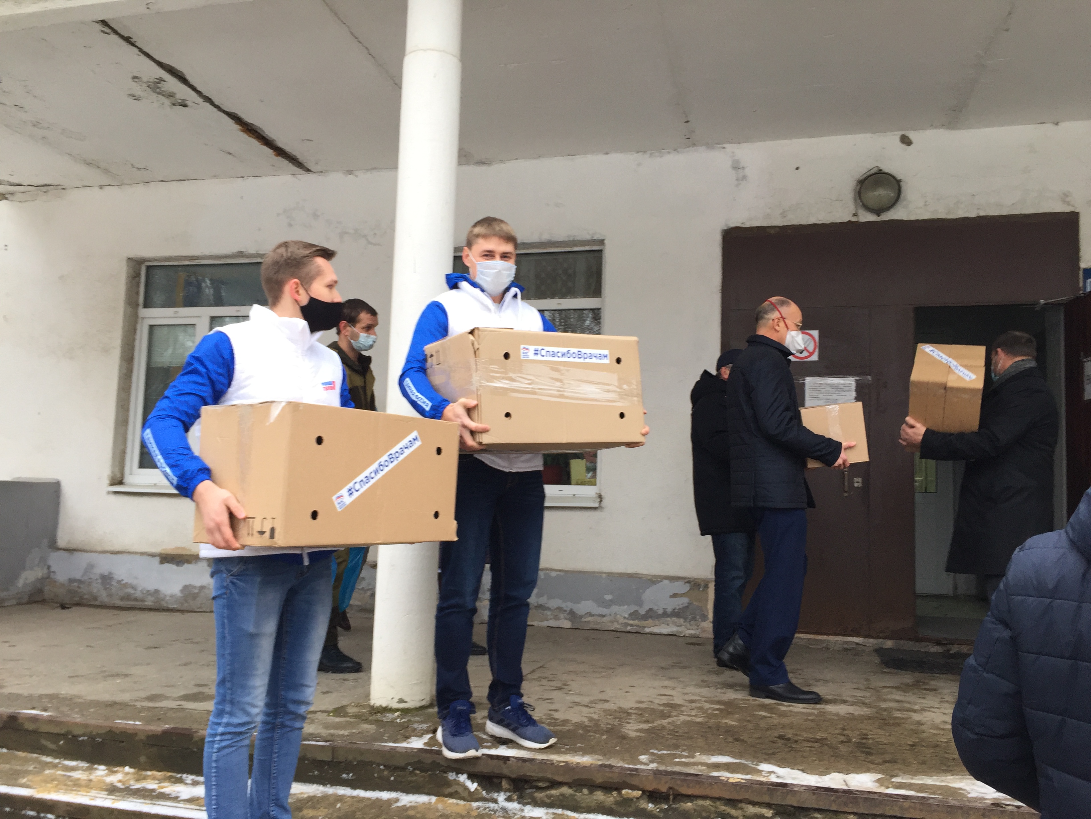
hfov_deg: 61.7
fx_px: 914
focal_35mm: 29
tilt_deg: +4.8
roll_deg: -1.5
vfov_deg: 48.2
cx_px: 546
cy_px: 410
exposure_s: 1/100
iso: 50
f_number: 2.2
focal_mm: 4.15
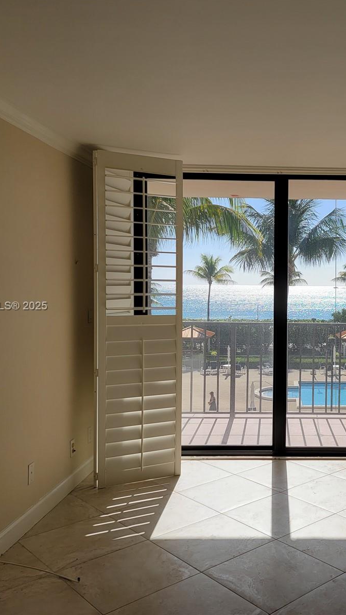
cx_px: 295
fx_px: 571
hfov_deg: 32.4
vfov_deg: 56.6
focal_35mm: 35
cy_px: 307
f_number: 1.8
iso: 16
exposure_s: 1/640
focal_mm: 6.7
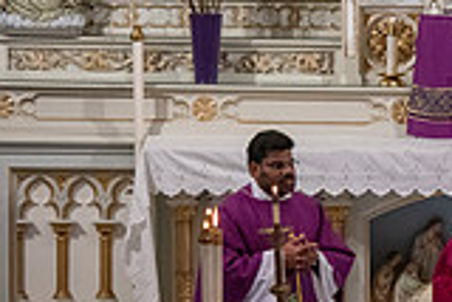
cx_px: 588
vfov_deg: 3.1
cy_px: 250
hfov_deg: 4.7
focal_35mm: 441
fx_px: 5542
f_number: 9
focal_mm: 122
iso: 4000
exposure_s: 1/100
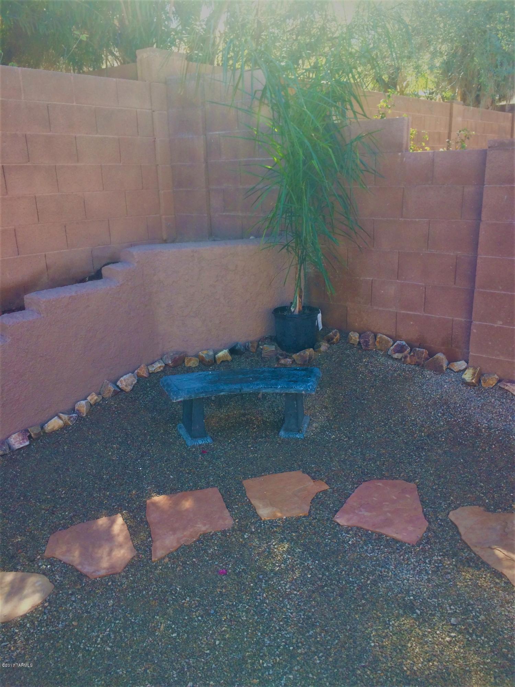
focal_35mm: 29
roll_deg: +3.5
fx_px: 575
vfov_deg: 61.7
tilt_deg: -16.5
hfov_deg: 48.2
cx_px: 258
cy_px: 344
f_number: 2.2
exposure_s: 1/146
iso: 32
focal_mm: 4.15
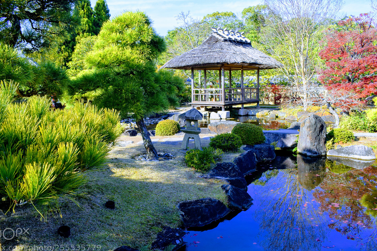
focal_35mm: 30
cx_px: 174
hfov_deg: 61.9
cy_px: 129
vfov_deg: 43.6
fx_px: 314
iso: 280
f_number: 8
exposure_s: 1/250
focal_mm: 18
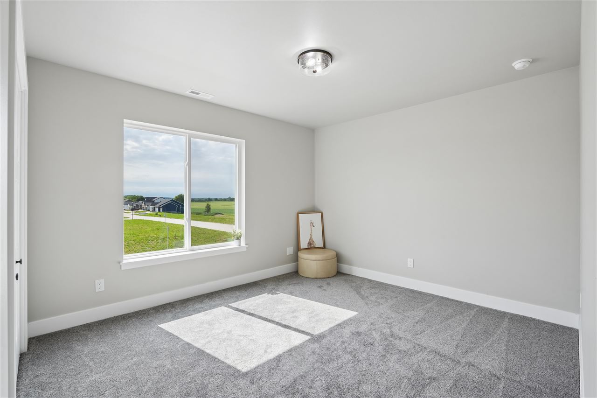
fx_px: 282
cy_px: 199
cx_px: 298
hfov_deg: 93.3
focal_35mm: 17
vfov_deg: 70.4
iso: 400
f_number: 9
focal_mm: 17
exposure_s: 1/160
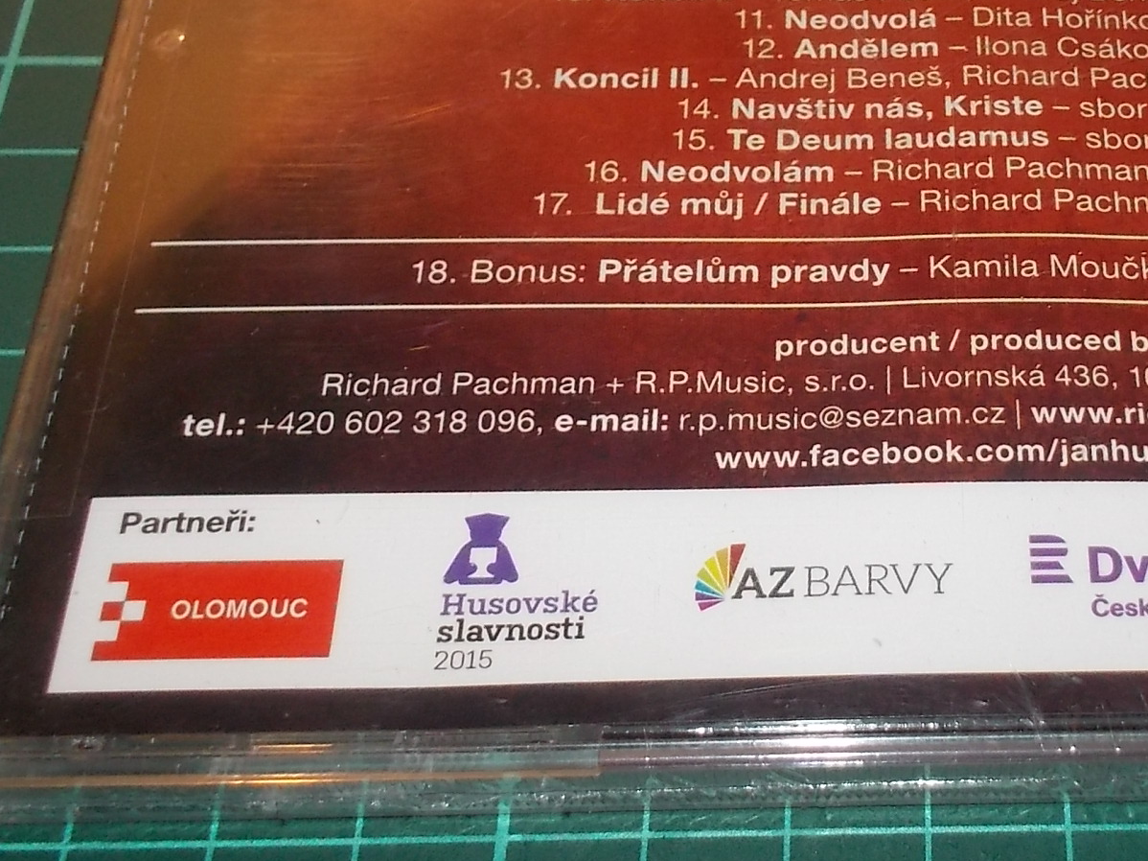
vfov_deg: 26.4
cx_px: 951
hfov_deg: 33.7
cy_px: 271
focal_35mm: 55
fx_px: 1824
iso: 200
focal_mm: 4.1
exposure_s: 1/30
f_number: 3.3
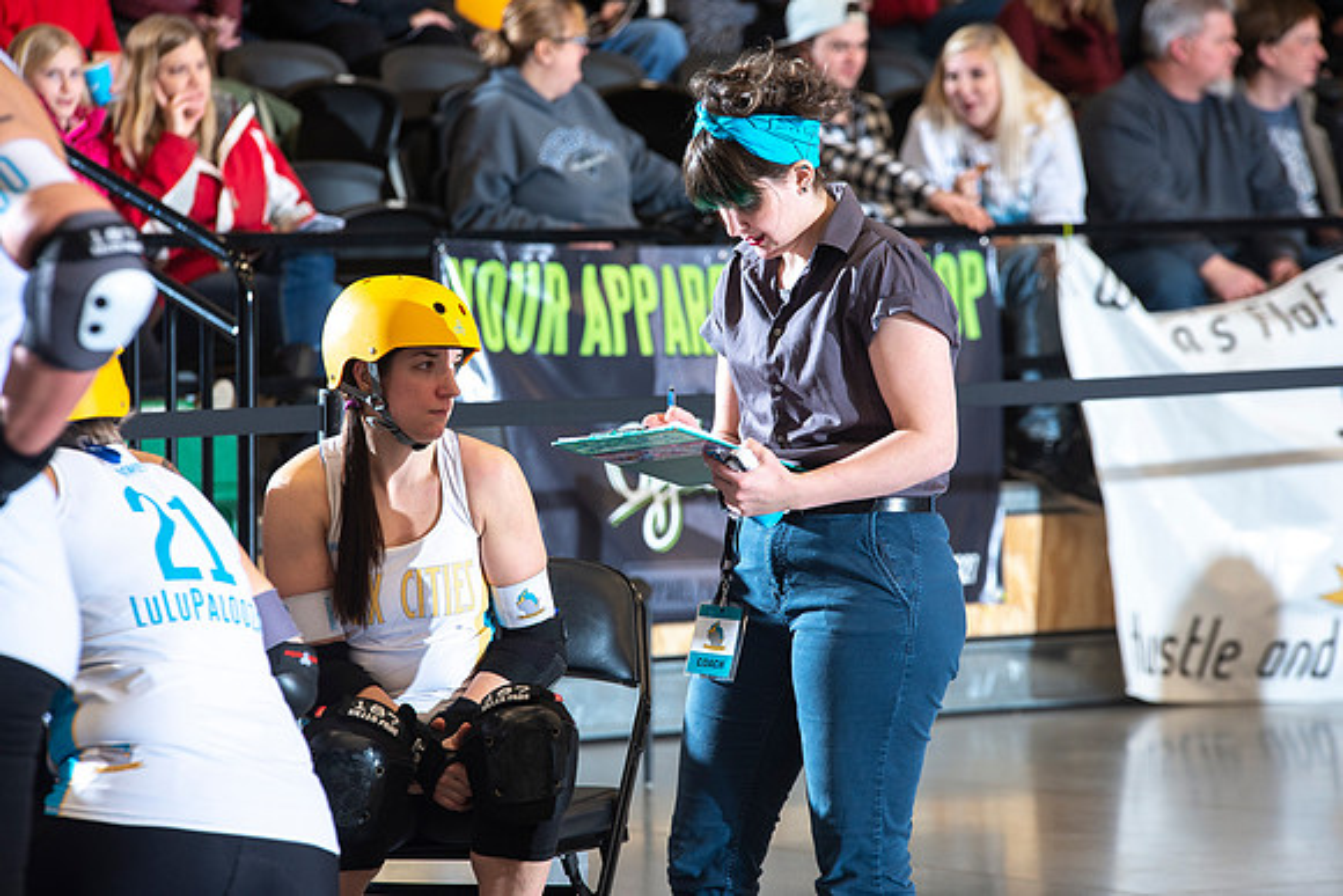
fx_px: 7463
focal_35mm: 200
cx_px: 672
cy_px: 448
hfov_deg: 10.3
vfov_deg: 6.9
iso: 500
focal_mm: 200
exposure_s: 1/160
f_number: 5.6
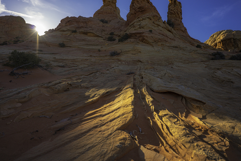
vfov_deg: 55.0
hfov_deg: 76.1
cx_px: 120
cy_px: 72
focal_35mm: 23
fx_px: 154
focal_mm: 20
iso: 200
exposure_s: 1/1600
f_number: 4
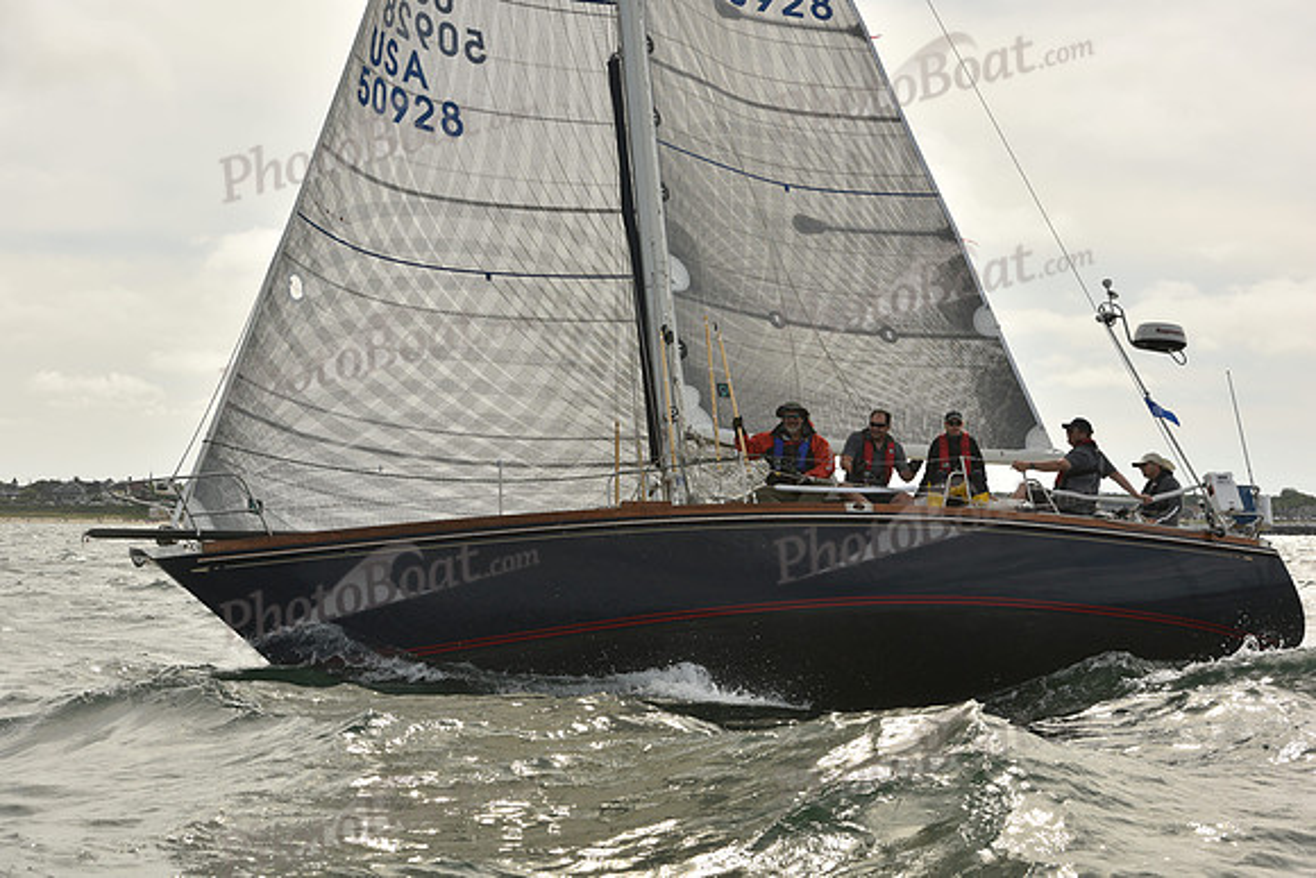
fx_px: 2559
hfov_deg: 28.8
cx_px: 658
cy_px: 439
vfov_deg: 19.5
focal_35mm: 70
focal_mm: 70
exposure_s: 1/1250
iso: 320
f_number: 8
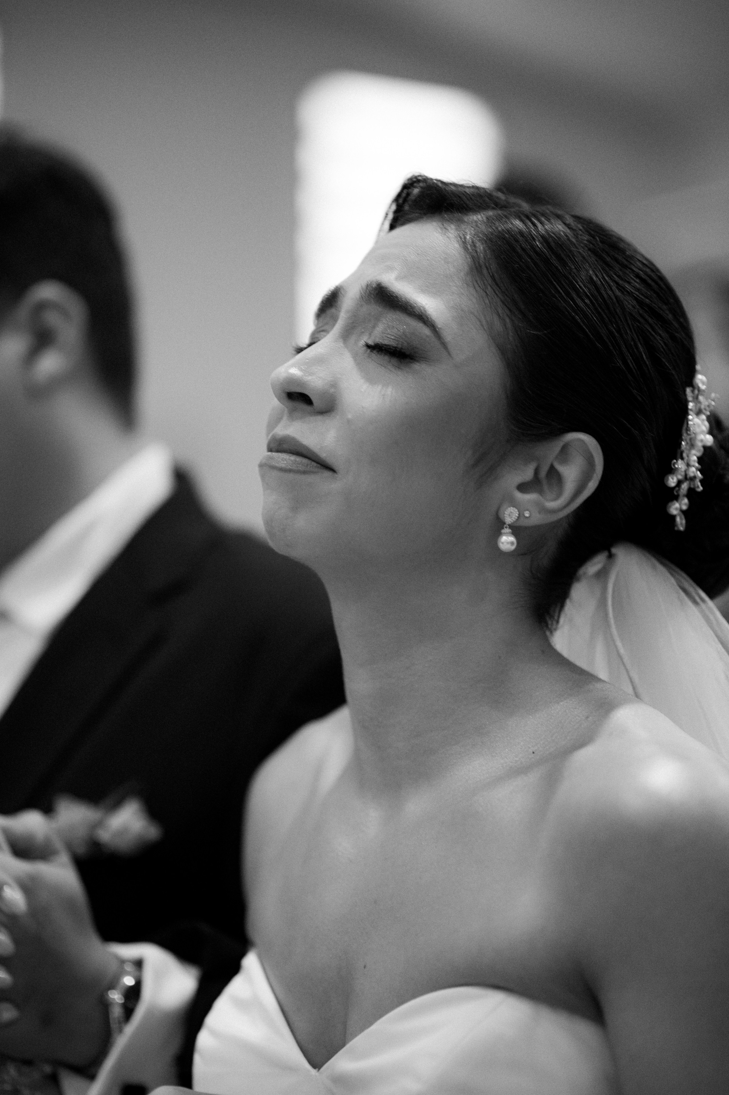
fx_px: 2768
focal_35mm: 91
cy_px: 566
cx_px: 358
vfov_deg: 22.4
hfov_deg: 15.0
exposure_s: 1/320
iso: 2500
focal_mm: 85
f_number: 2
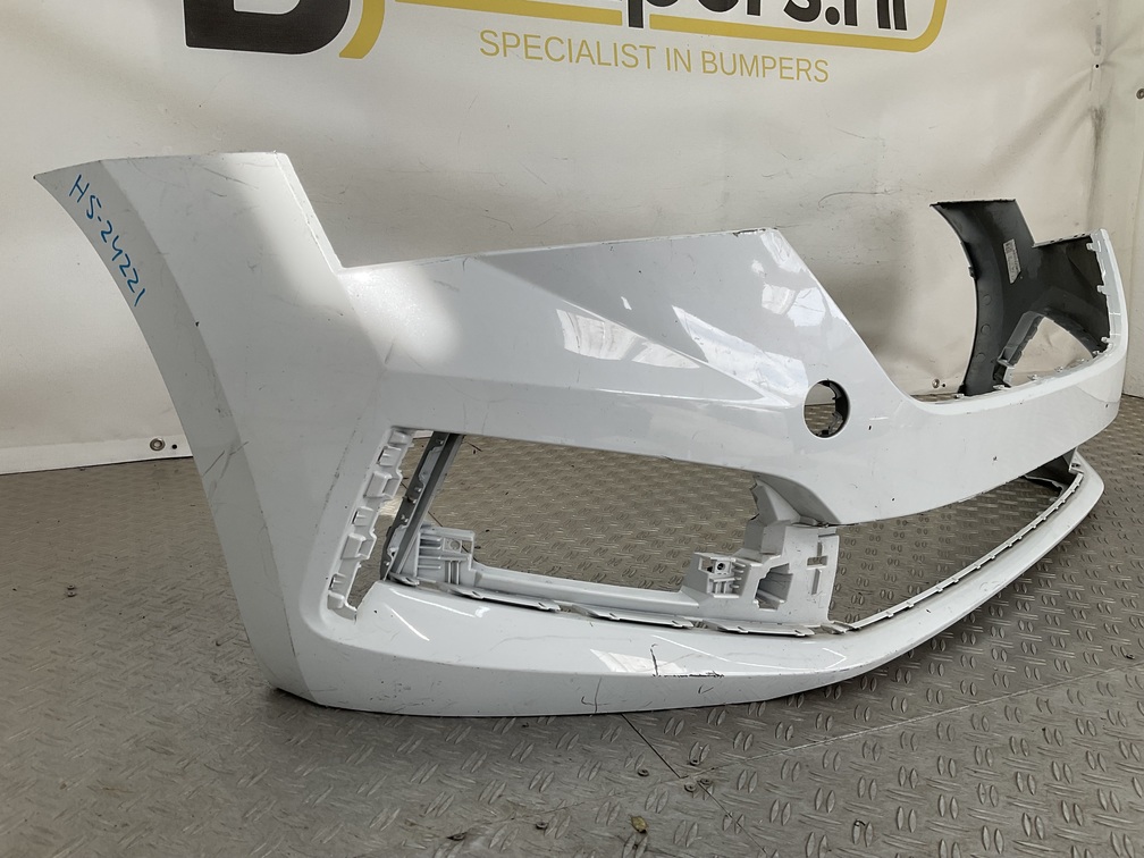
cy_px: 429
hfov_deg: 61.7
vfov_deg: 48.2
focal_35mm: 29
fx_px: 958
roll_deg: -2.6
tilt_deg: -13.4
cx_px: 572
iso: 16
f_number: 1.8
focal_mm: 3
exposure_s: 1/264
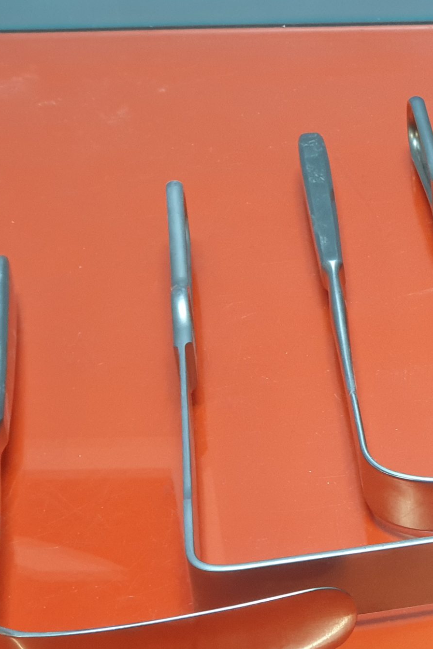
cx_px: 496
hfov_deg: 13.0
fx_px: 1858
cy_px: 323
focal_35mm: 103
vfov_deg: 19.8
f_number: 2.4
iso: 160
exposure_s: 1/33
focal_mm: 6
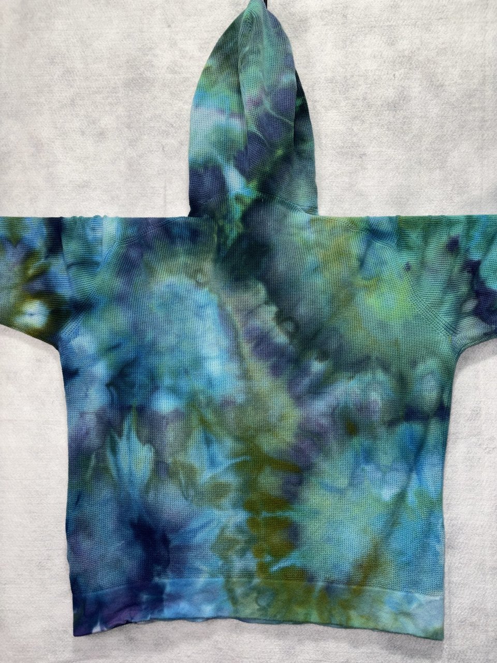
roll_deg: -0.9
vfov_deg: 67.3
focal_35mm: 26
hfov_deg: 53.1
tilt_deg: +3.6
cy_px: 332
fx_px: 498
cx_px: 248
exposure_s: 1/22
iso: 50
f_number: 1.6
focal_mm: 5.96
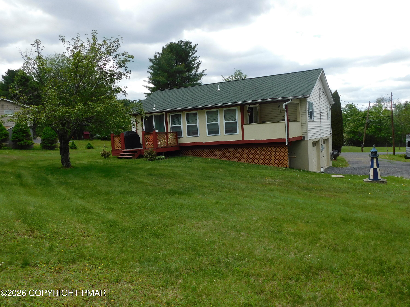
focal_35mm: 30
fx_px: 355
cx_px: 205
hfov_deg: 60.0
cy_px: 154
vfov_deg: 46.8
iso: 125
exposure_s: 1/640
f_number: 3.2
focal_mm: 5.3
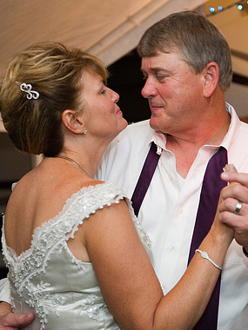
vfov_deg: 23.0
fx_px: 812
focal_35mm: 85
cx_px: 191
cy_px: 163
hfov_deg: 17.3
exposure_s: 1/60
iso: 2000
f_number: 2.8
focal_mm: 58
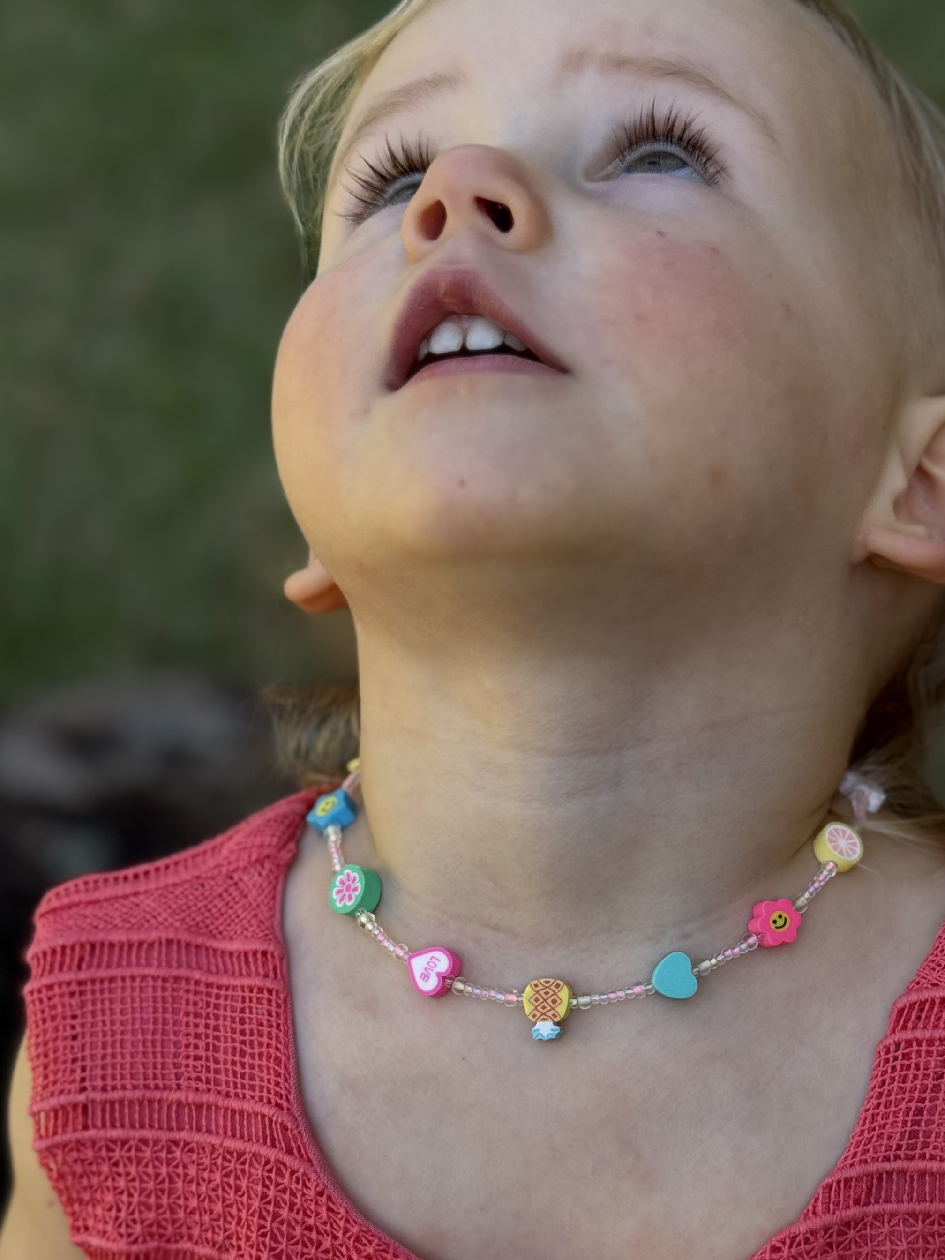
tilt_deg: -35.3
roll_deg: -4.1
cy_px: 878
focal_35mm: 72
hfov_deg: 20.4
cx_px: 649
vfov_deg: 26.8
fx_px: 2621
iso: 64
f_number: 1.78
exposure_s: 1/875
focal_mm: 6.76
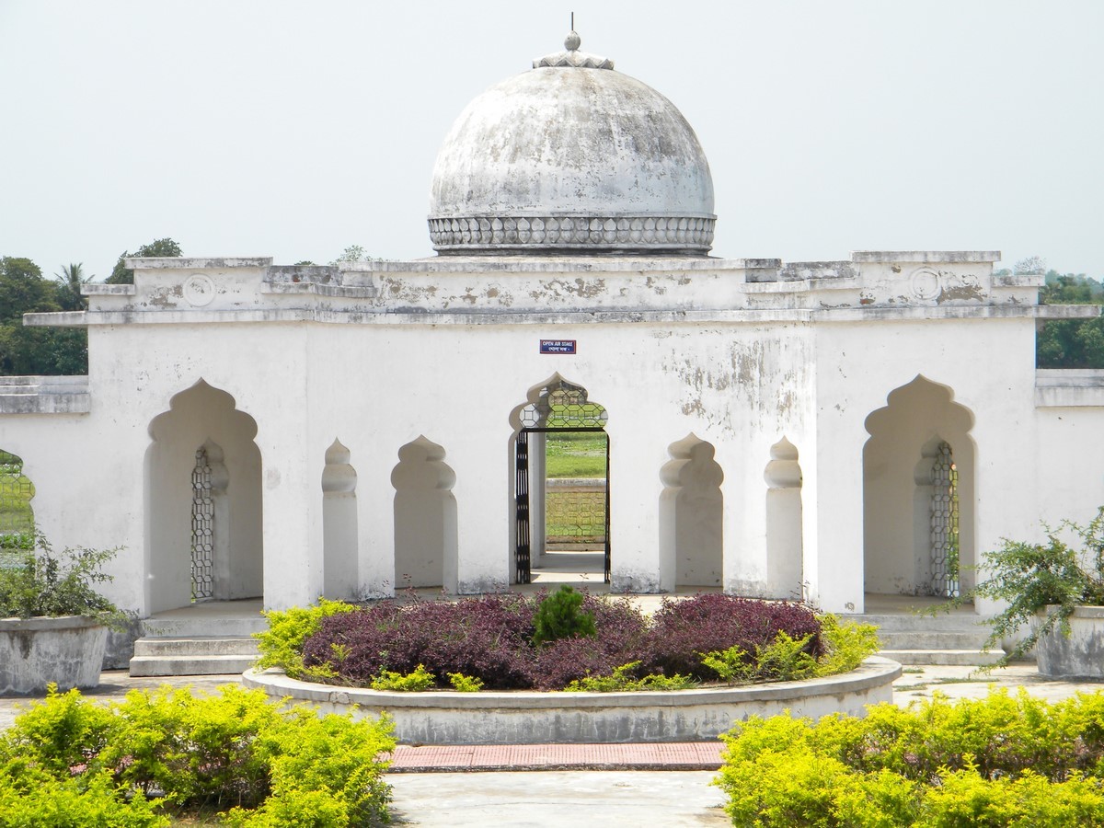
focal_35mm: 105
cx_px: 552
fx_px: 3349
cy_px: 414
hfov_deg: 18.7
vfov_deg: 14.1
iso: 80
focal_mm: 19
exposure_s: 1/480
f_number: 4.7
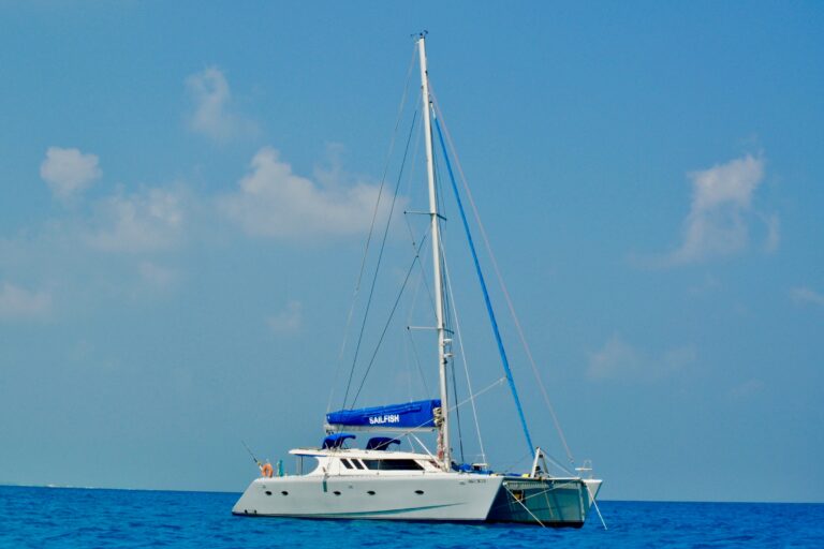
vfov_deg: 16.6
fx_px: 1888
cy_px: 274
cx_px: 412
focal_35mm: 82
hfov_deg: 24.6
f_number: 11
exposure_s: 1/500
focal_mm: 55
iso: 200
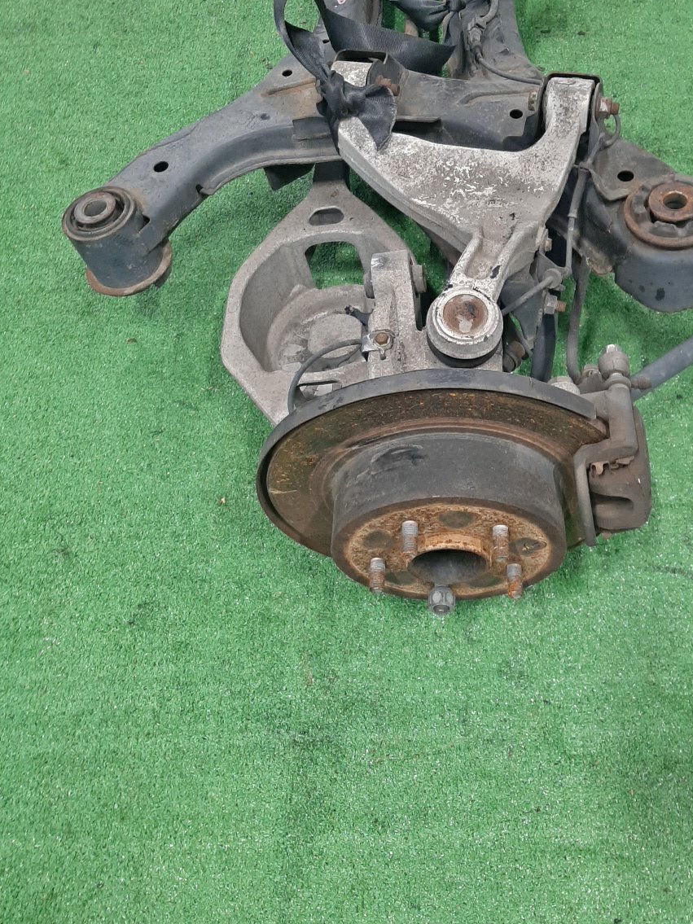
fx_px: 881
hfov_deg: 42.7
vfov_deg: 55.0
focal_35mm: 33
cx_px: 427
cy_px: 370
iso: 180
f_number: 1.7
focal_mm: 3.93
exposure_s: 1/33
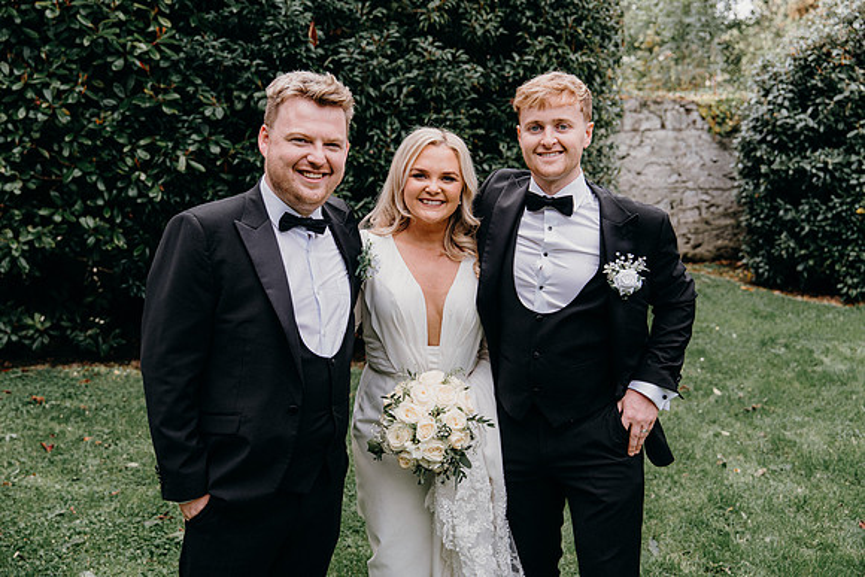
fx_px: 937
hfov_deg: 49.5
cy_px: 288
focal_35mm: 39
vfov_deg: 34.2
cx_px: 432
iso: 125
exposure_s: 1/200
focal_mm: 39
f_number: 3.5
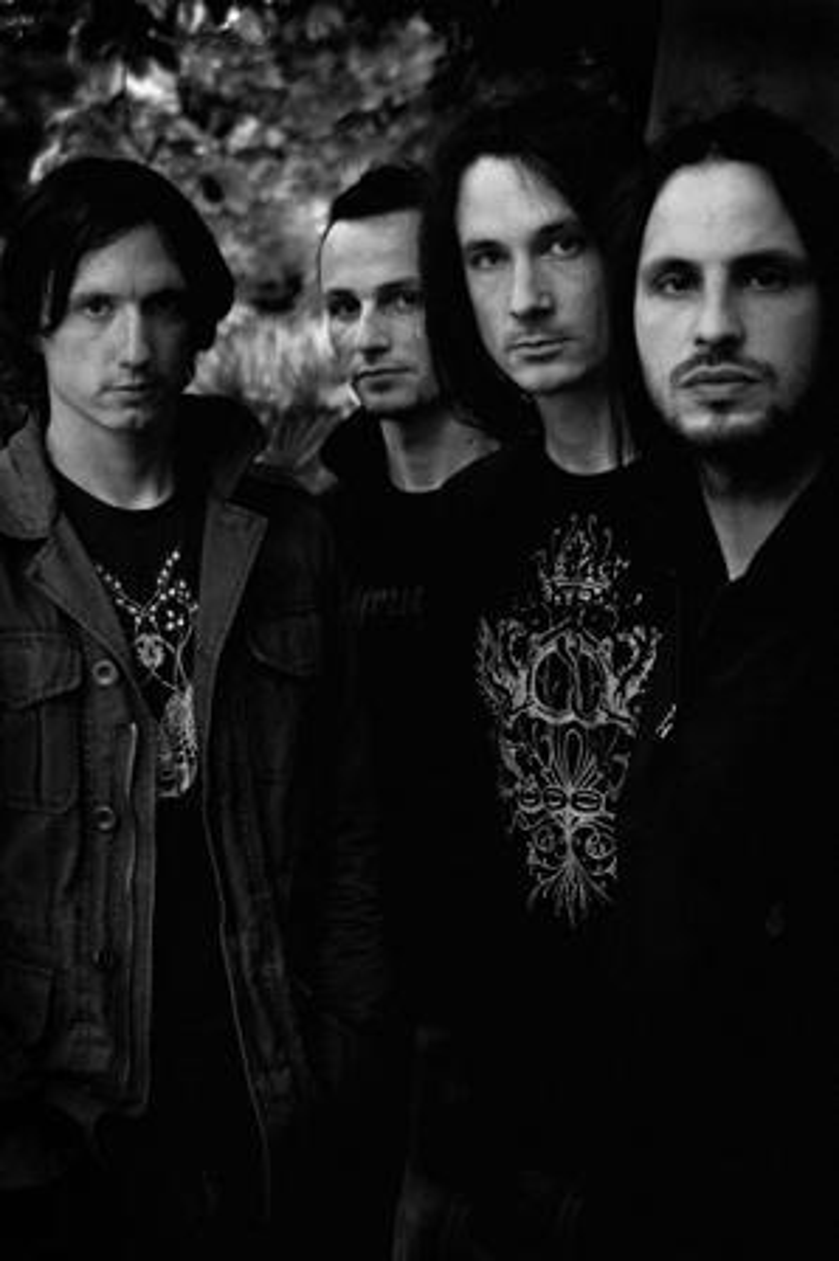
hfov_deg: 16.5
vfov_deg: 24.6
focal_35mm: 82
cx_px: 420
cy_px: 630
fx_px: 2888
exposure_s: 1/400
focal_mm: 55
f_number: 4.5
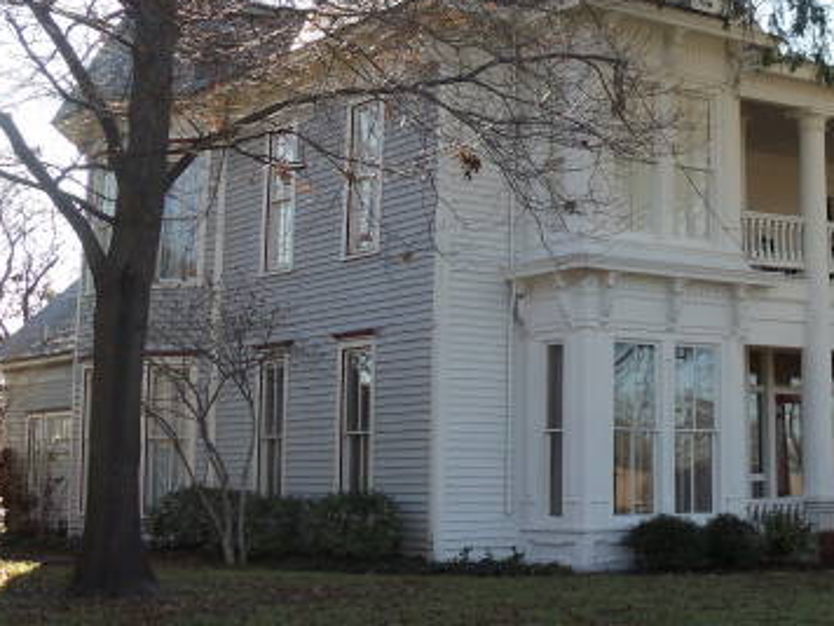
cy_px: 232
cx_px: 647
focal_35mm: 90
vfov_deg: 16.4
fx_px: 2168
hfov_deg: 21.5
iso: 100
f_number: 3.7
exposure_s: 1/250
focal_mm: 6.81
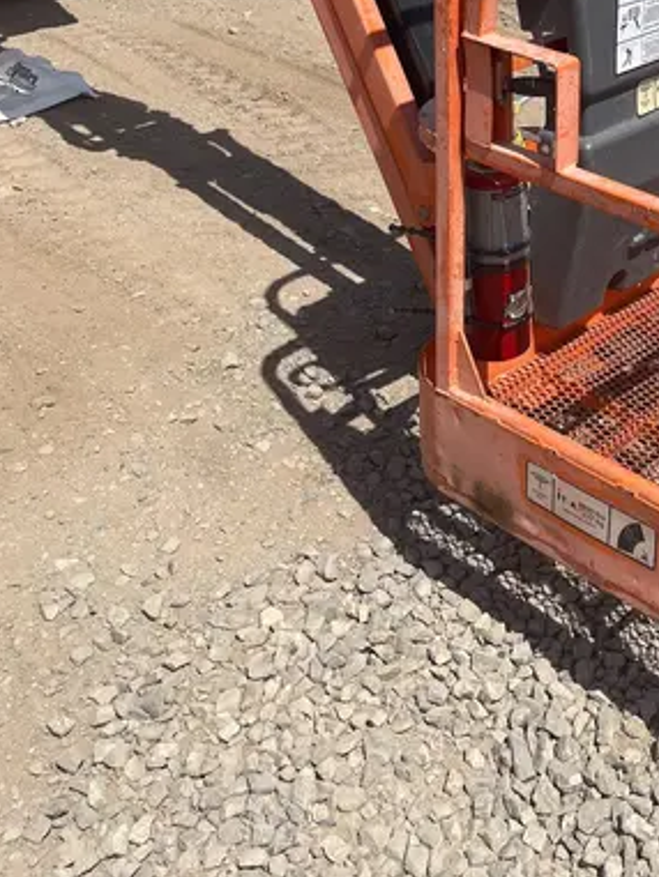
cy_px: 109
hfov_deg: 27.8
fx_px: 1268
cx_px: 620
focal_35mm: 50
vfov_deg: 36.1
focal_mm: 5.1
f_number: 1.6
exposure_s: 1/3876
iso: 50
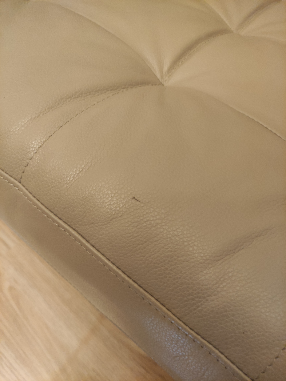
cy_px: 190
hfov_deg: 54.9
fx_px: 275
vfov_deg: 69.4
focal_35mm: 25
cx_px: 143
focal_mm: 5.43
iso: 2872
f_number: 1.89
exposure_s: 1/20
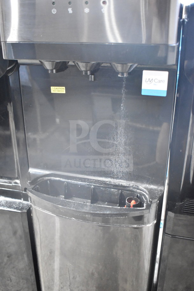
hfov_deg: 36.9
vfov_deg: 53.1
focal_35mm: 36
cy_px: 146
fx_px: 291
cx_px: 97
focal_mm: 24
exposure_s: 1/60
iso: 6400
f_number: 4
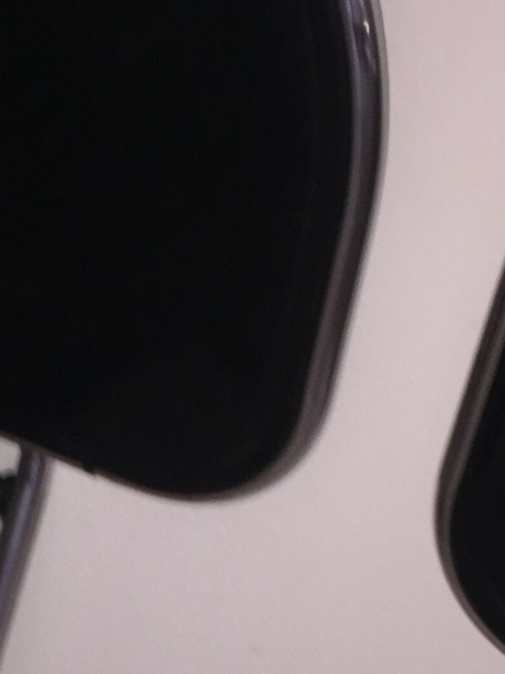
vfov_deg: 21.1
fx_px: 1751
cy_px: 659
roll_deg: -7.4
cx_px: 3
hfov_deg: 16.1
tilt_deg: -40.0
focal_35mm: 90
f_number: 2.2
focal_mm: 4.15
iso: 32
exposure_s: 1/25
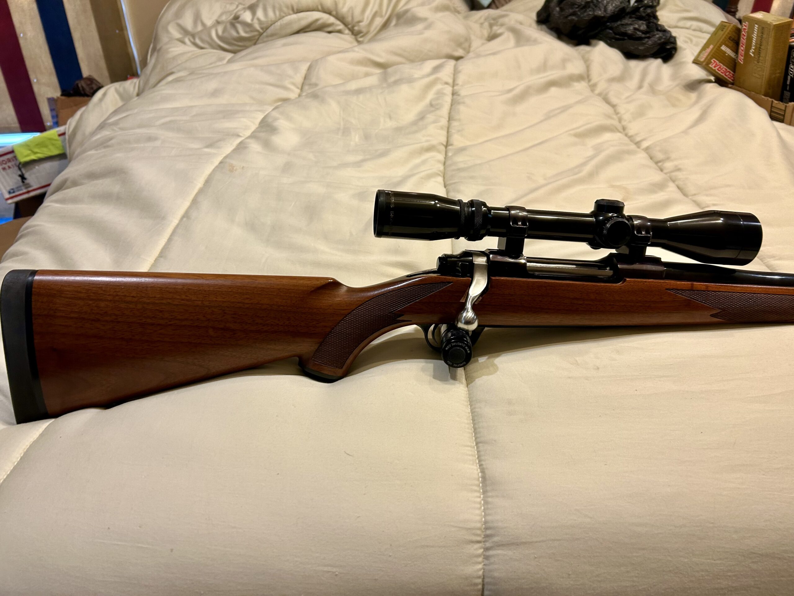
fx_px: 596
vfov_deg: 53.1
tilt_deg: -33.4
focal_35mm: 26
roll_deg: +0.3
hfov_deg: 67.3
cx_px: 397
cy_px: 298
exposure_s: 1/60
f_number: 1.5
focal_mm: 5.7
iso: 100
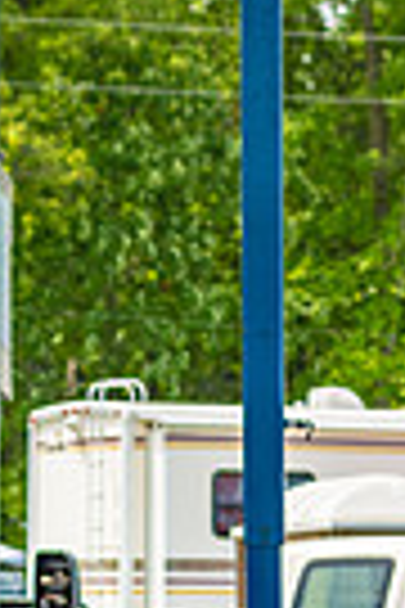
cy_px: 513
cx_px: 670
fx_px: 5045
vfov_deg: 6.9
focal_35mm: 299
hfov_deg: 4.6
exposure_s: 1/500
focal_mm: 90
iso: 400
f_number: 6.3
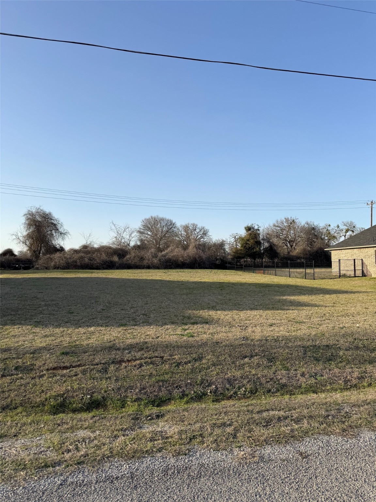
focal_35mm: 24
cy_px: 251
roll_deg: +1.8
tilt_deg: +1.1
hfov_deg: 56.8
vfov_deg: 71.6
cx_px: 188
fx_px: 348
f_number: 1.78
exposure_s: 1/2959
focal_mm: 6.76
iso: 80
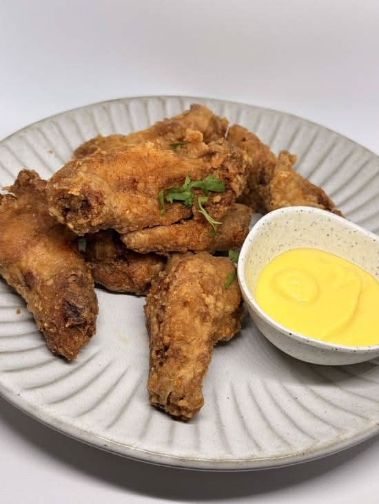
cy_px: 252
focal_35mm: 48
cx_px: 190
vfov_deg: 39.7
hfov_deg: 30.3
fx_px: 701
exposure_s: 1/121
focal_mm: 6.76
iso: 50
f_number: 1.78
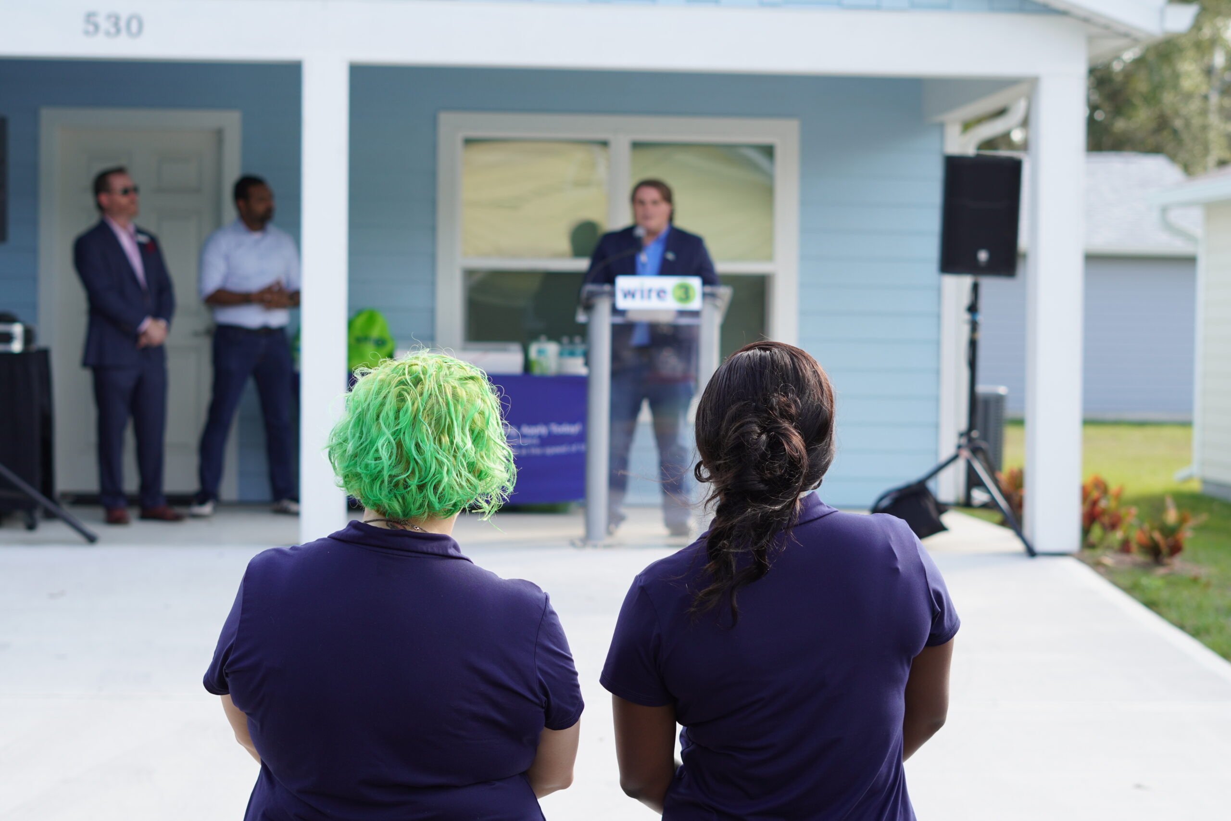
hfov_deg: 27.0
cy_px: 410
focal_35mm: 75
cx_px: 616
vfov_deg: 18.2
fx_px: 2565
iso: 100
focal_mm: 50
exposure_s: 1/200
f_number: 3.2
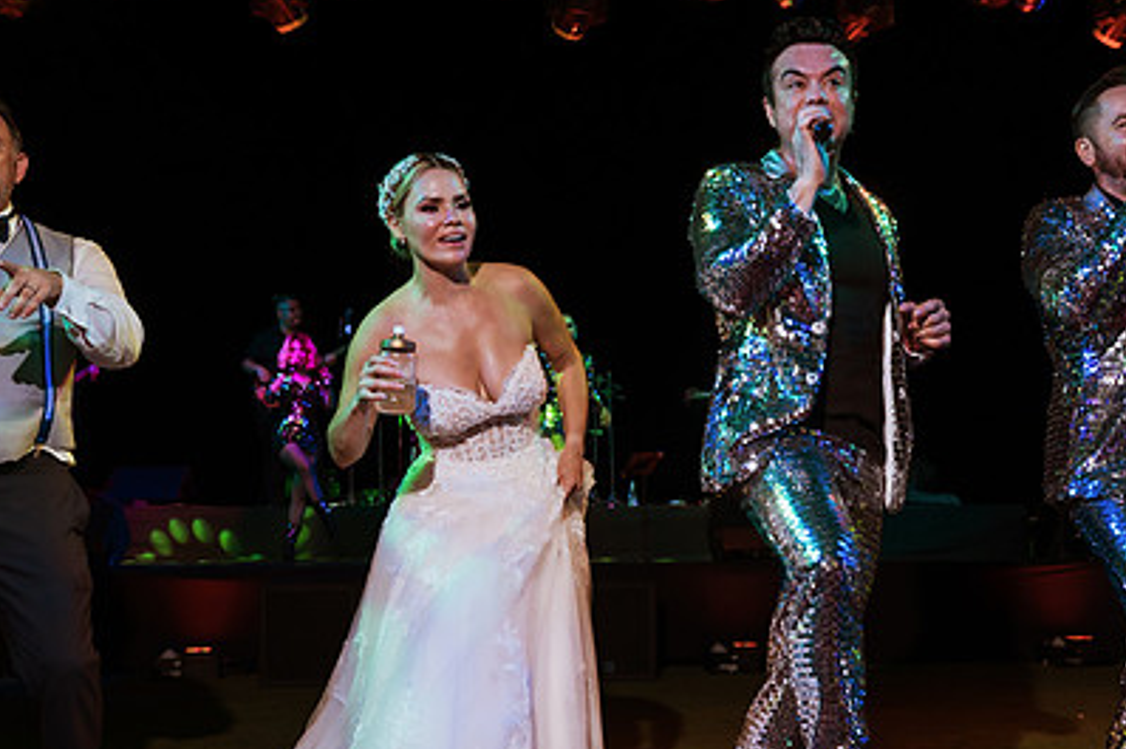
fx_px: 1594
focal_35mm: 51
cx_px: 662
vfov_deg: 26.3
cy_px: 500
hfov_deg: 38.8
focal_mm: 35
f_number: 5.6
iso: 1600
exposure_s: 1/100
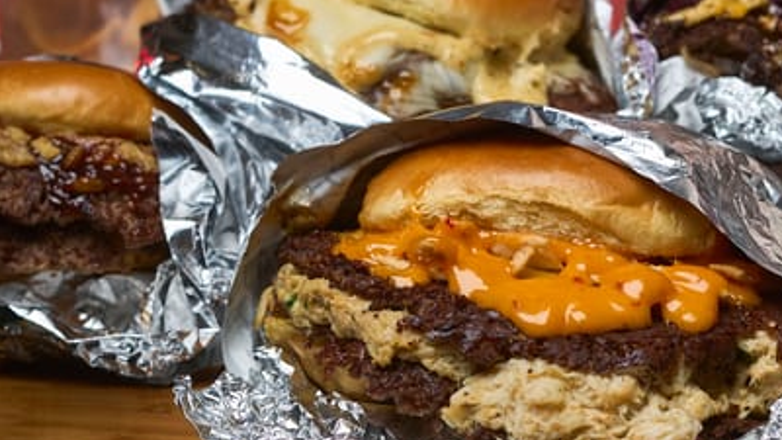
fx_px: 2198
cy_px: 119
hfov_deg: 20.1
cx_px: 538
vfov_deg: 11.4
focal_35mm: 106
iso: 250
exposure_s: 1/250
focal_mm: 50
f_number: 5.6
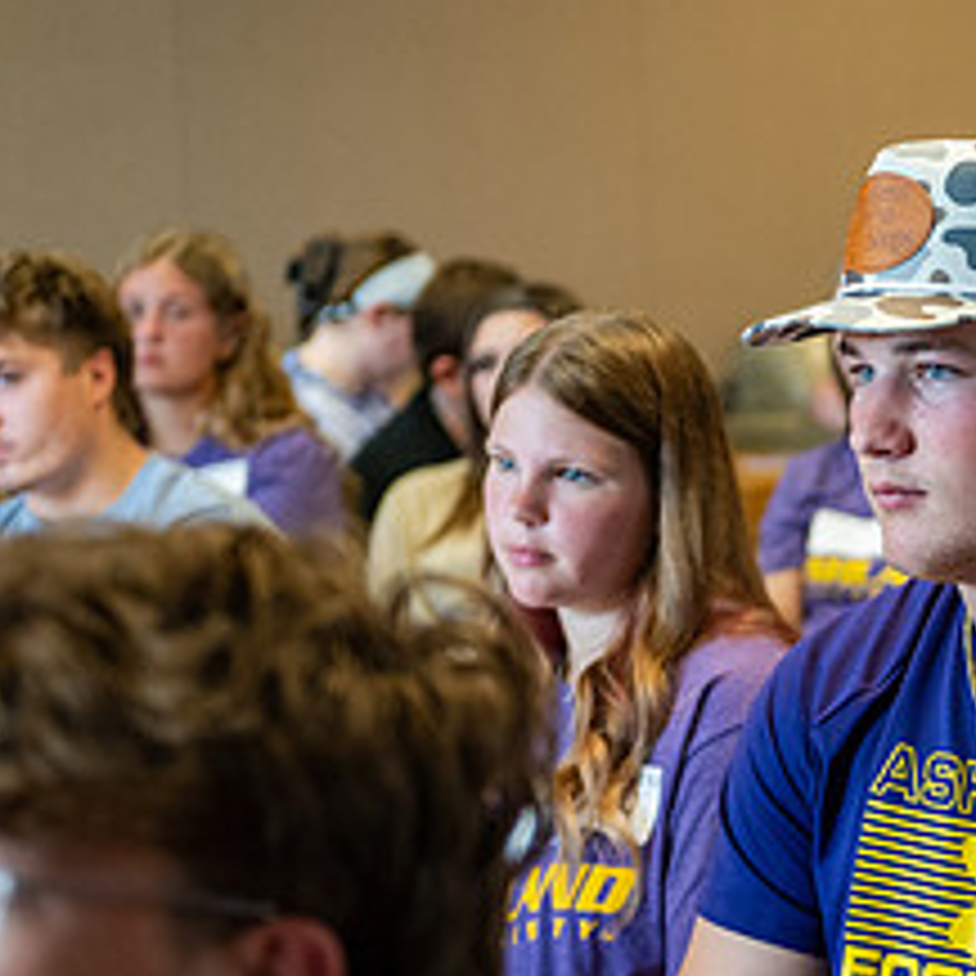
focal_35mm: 118
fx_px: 3764
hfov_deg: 14.4
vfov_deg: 14.7
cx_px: 1061
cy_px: 672
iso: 1250
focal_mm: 52
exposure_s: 1/200
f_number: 2.8
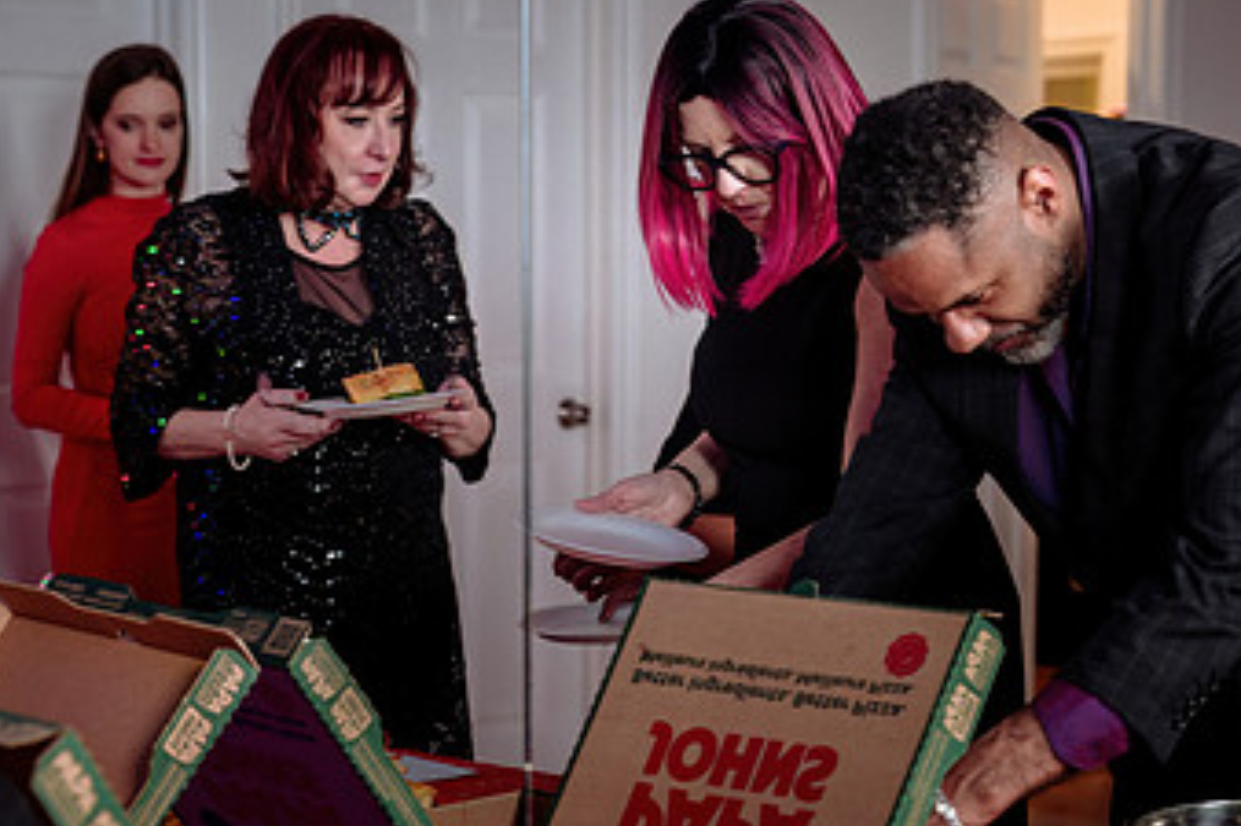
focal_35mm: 92
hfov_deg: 22.1
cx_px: 512
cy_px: 596
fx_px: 3170
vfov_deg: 14.8
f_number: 2.8
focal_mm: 48
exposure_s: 1/100
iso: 500
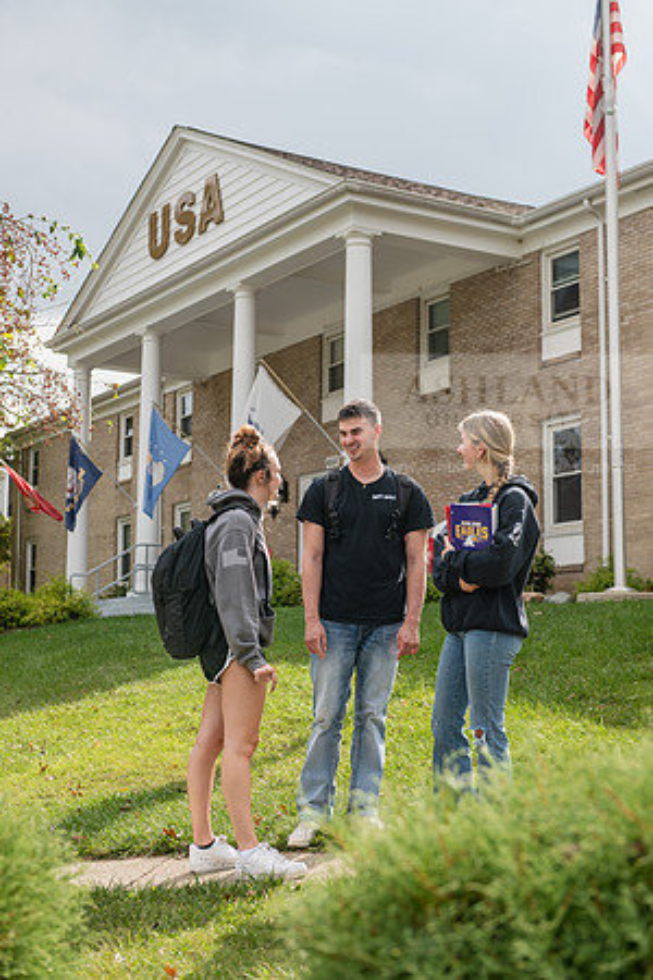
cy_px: 490
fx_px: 1496
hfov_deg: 24.6
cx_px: 326
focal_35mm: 55
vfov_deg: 36.2
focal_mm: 55
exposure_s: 1/1000
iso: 250
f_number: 4
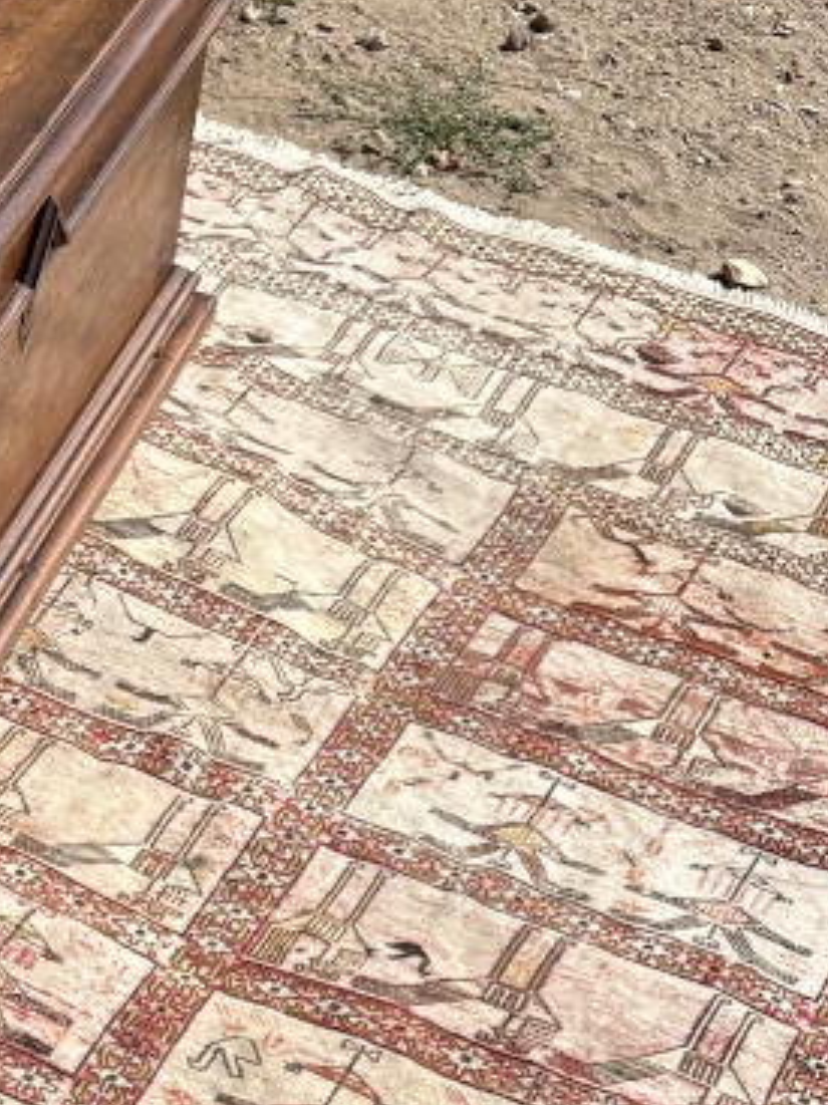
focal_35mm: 85
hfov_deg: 16.1
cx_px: -346
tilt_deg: -43.6
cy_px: 1063
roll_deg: +0.1
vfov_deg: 22.3
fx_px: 2712
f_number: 1.6
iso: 50
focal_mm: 5.96
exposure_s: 1/3448
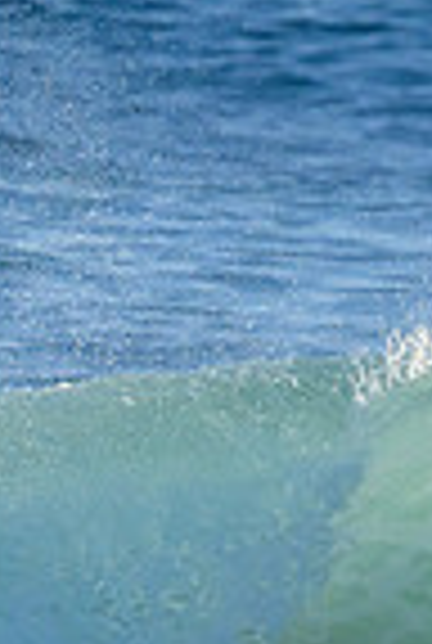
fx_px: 47234
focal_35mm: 2637
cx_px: 692
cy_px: 665
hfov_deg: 0.5
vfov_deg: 0.8
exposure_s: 1/1600
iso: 1000
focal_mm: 560
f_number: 11
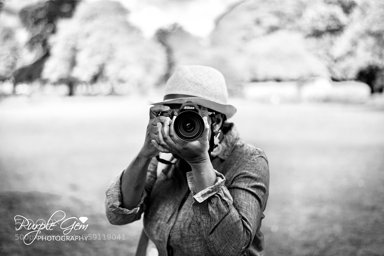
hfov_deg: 39.6
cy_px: 128
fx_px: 533
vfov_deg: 27.0
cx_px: 192
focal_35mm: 50
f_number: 1.8
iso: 200
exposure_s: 1/1600
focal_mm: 50
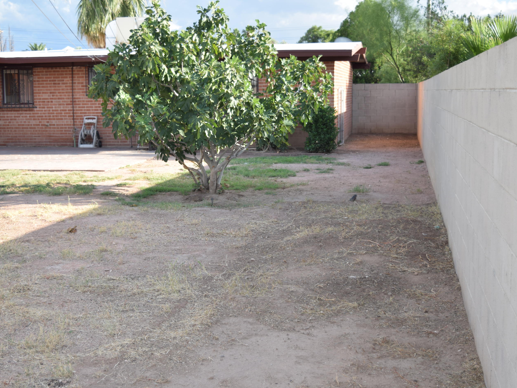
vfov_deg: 26.6
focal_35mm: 55
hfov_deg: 34.8
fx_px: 821
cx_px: 214
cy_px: 201
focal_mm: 32
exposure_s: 1/200
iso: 100
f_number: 4.5
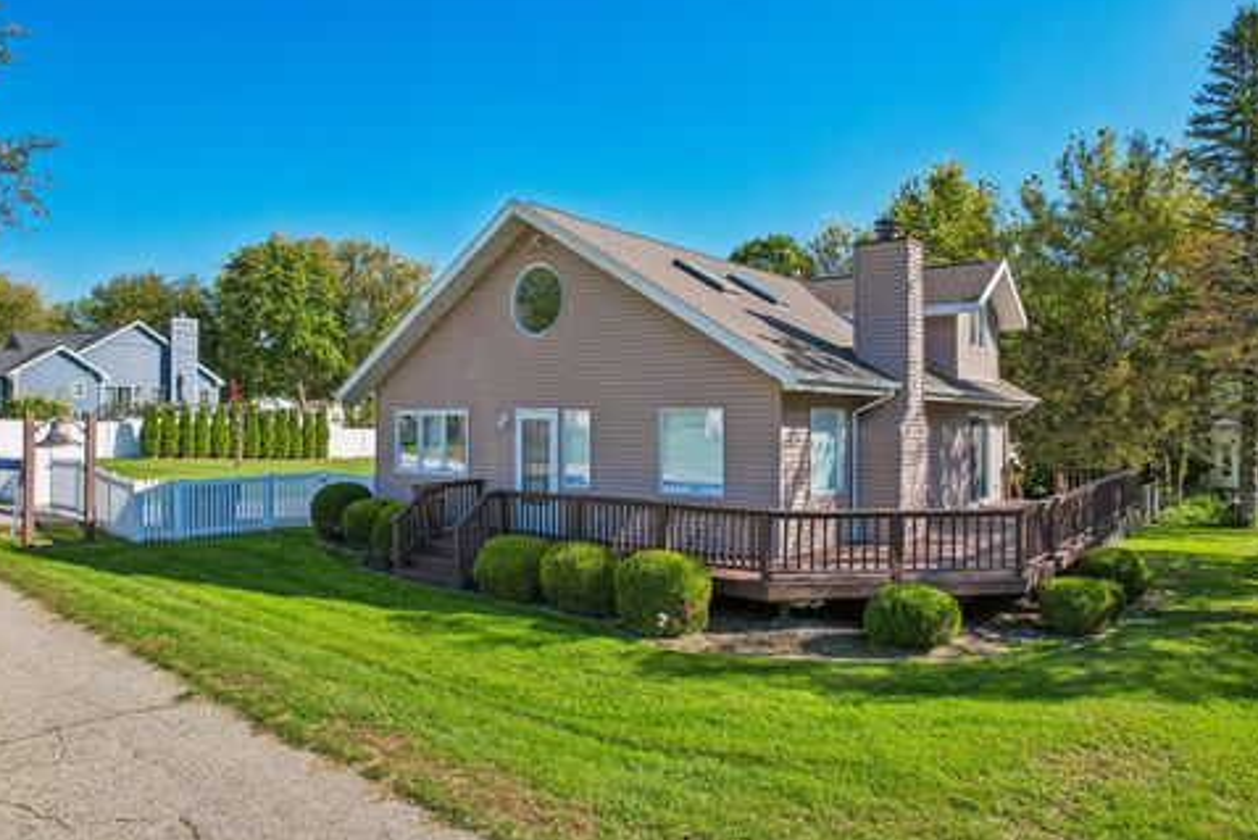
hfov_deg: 76.1
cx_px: 626
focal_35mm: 23
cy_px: 417
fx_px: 804
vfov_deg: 55.1
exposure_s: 1/1250
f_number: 2.8
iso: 110
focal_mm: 8.4
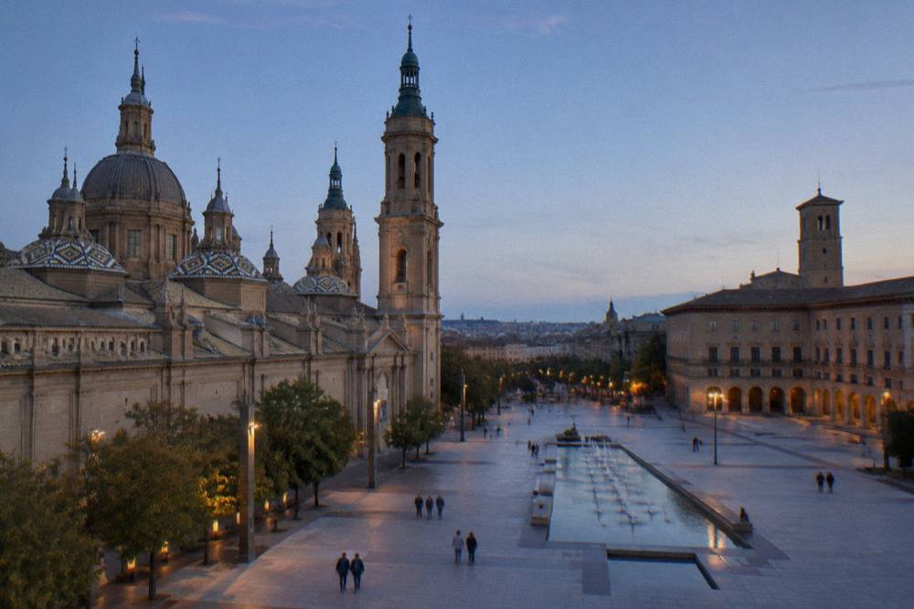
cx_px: 457
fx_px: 1193
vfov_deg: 28.6
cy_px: 304
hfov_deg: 41.9
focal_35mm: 47
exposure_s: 1/640
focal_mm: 47
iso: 500
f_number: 7.1
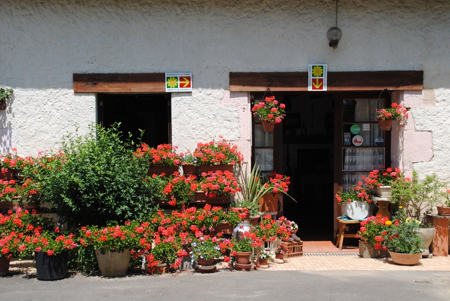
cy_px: 150
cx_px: 225
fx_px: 657
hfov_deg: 37.8
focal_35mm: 52
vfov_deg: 25.8
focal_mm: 35
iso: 100
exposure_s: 1/250
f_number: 8
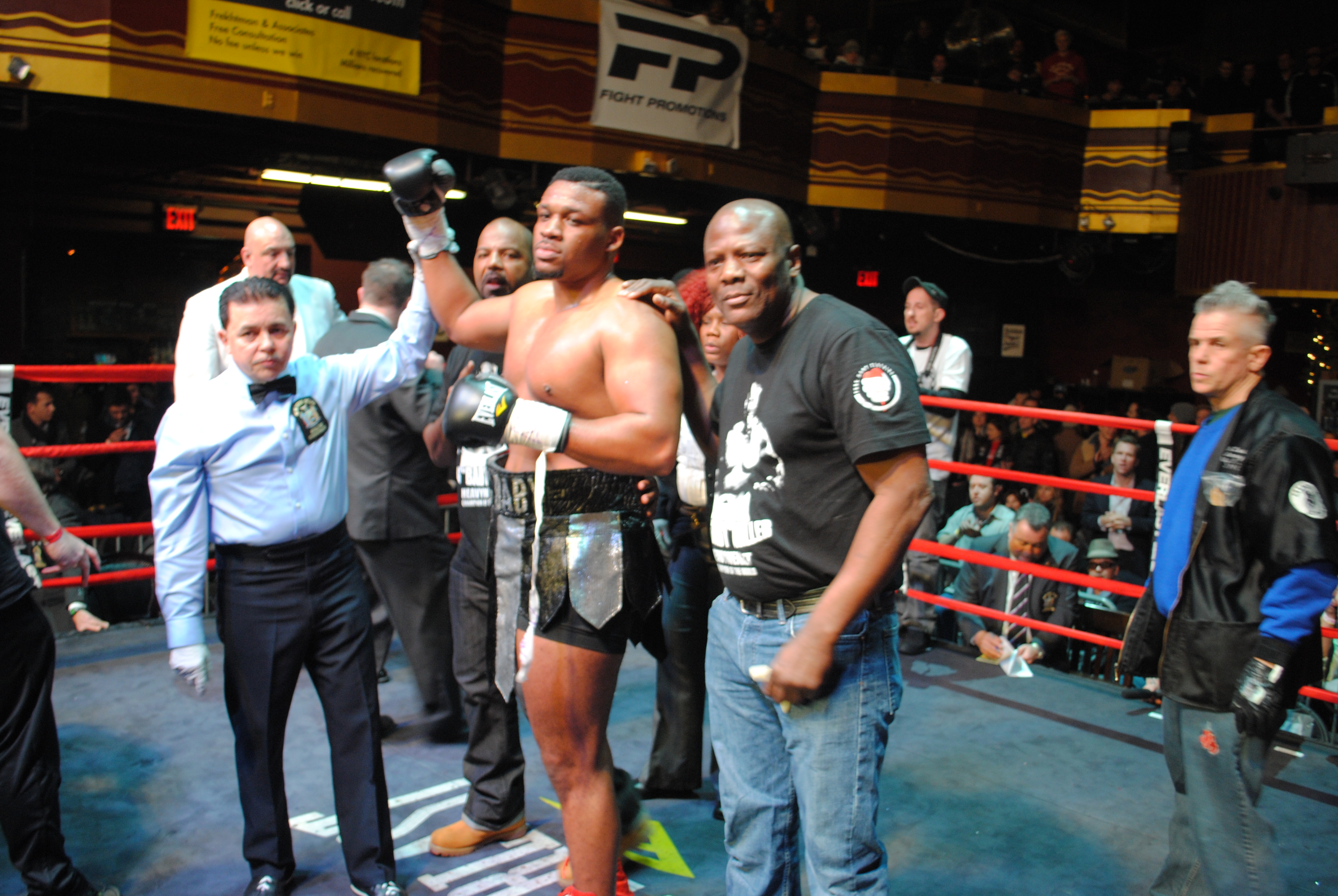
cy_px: 448
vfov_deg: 43.7
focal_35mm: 30
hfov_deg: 61.9
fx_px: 1116
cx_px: 669
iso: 400
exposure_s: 1/25
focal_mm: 20
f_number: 3.8
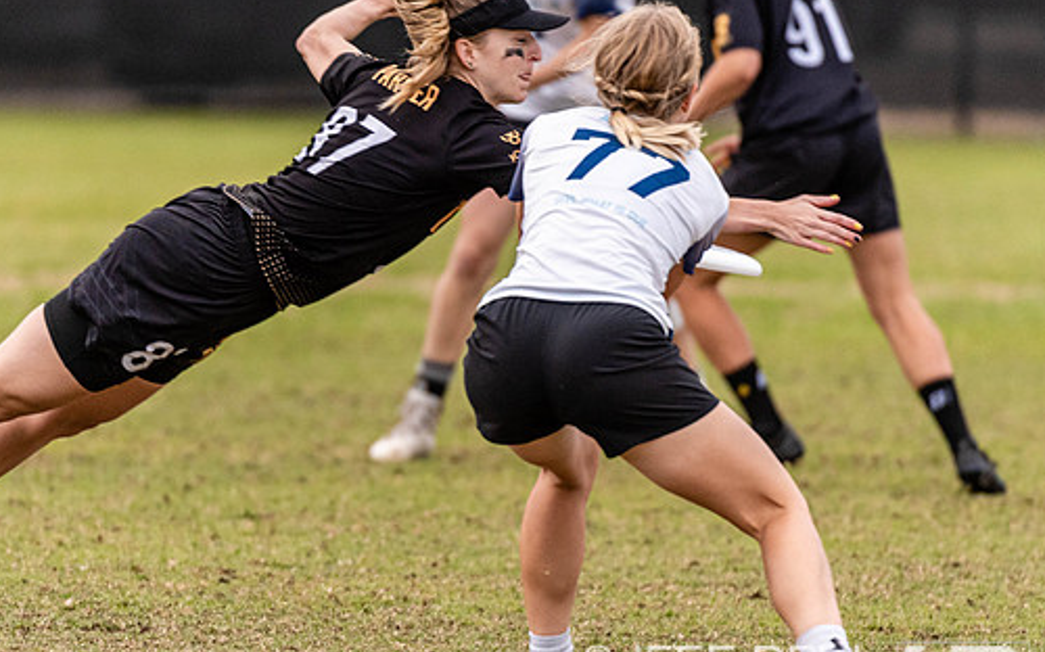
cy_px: 356
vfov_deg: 1.6
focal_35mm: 822
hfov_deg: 2.6
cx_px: 541
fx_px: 23400
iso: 1000
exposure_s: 1/1000
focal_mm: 400
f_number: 4
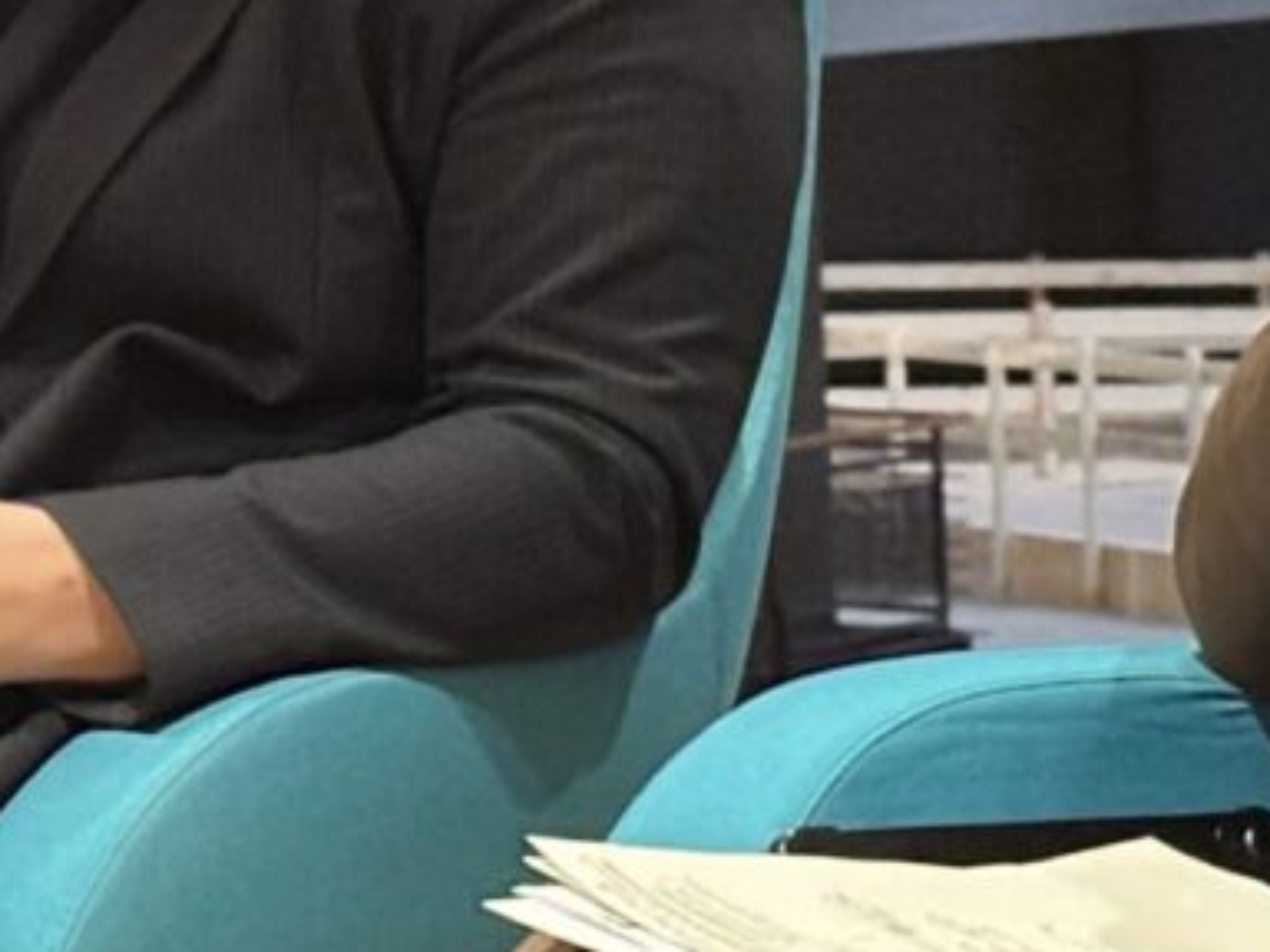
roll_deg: +2.3
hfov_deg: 7.7
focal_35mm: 250
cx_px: 2024
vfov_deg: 5.9
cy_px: 251
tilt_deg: -5.0
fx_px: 9172
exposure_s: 1/25
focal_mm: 6.86
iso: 400
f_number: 1.78
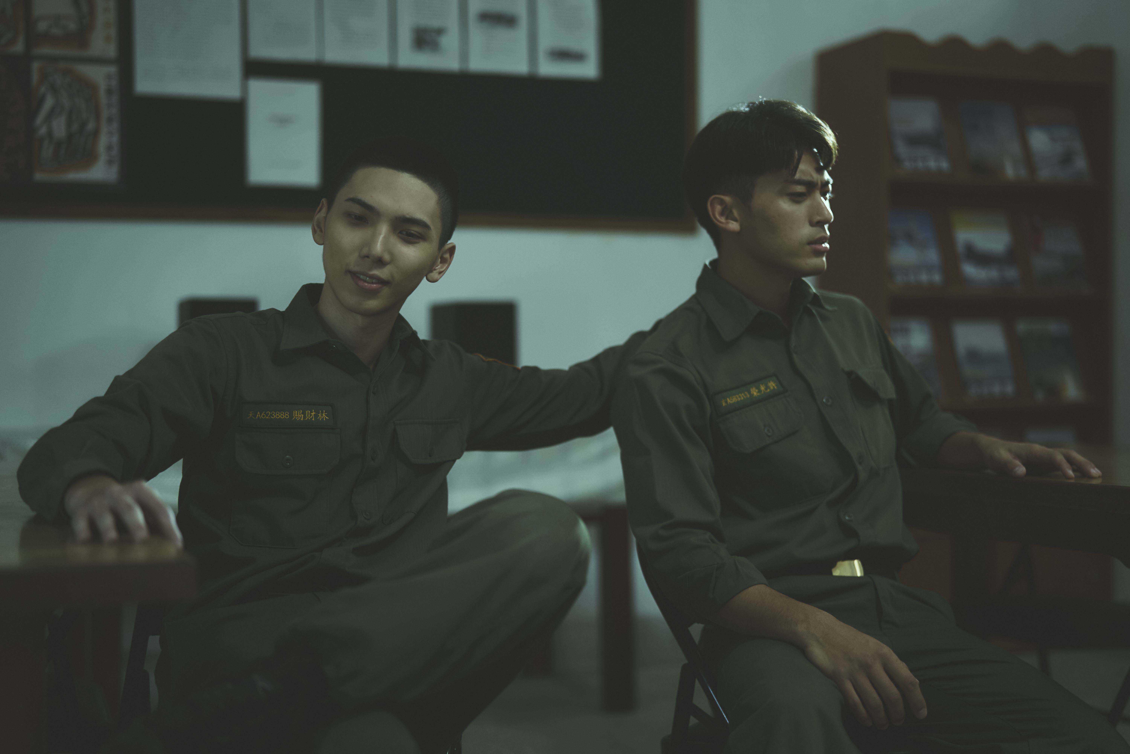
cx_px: 565
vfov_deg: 27.0
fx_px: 1569
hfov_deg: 39.6
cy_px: 377
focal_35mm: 50
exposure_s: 1/400
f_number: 1.4
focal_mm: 50
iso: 2500
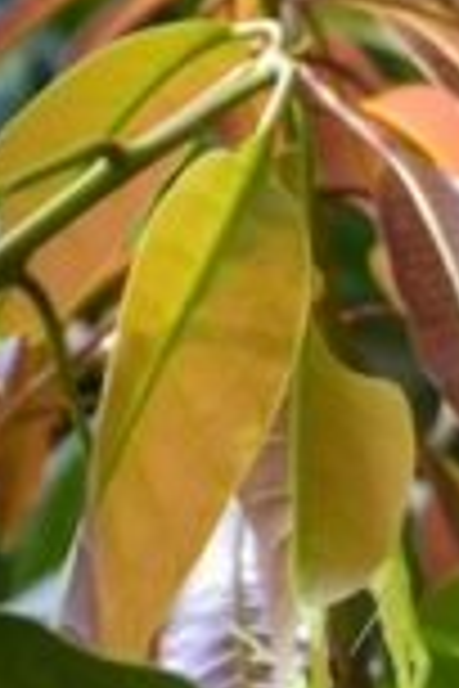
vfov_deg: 2.7
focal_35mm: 753
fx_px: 14407
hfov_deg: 1.8
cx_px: 1505
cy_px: 481
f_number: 7.1
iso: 400
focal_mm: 75
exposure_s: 1/200
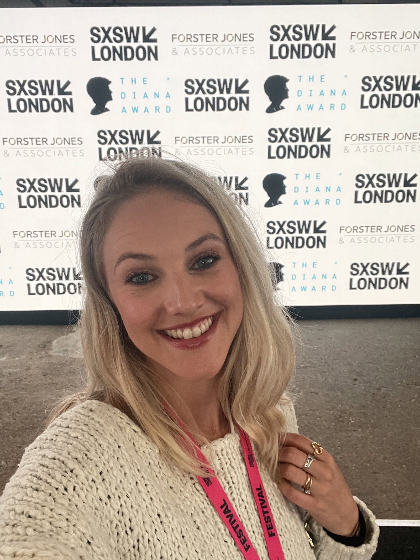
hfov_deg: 46.8
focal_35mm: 30
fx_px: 485
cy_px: 280
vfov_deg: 60.0
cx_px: 210
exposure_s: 1/53
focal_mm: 2.71
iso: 320
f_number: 2.2
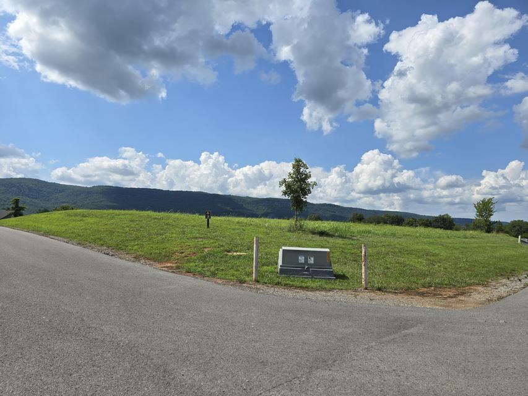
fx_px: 351
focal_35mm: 23
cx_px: 264
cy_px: 198
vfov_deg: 58.9
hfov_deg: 73.9
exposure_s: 1/1414
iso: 12
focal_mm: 6.3
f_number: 1.7
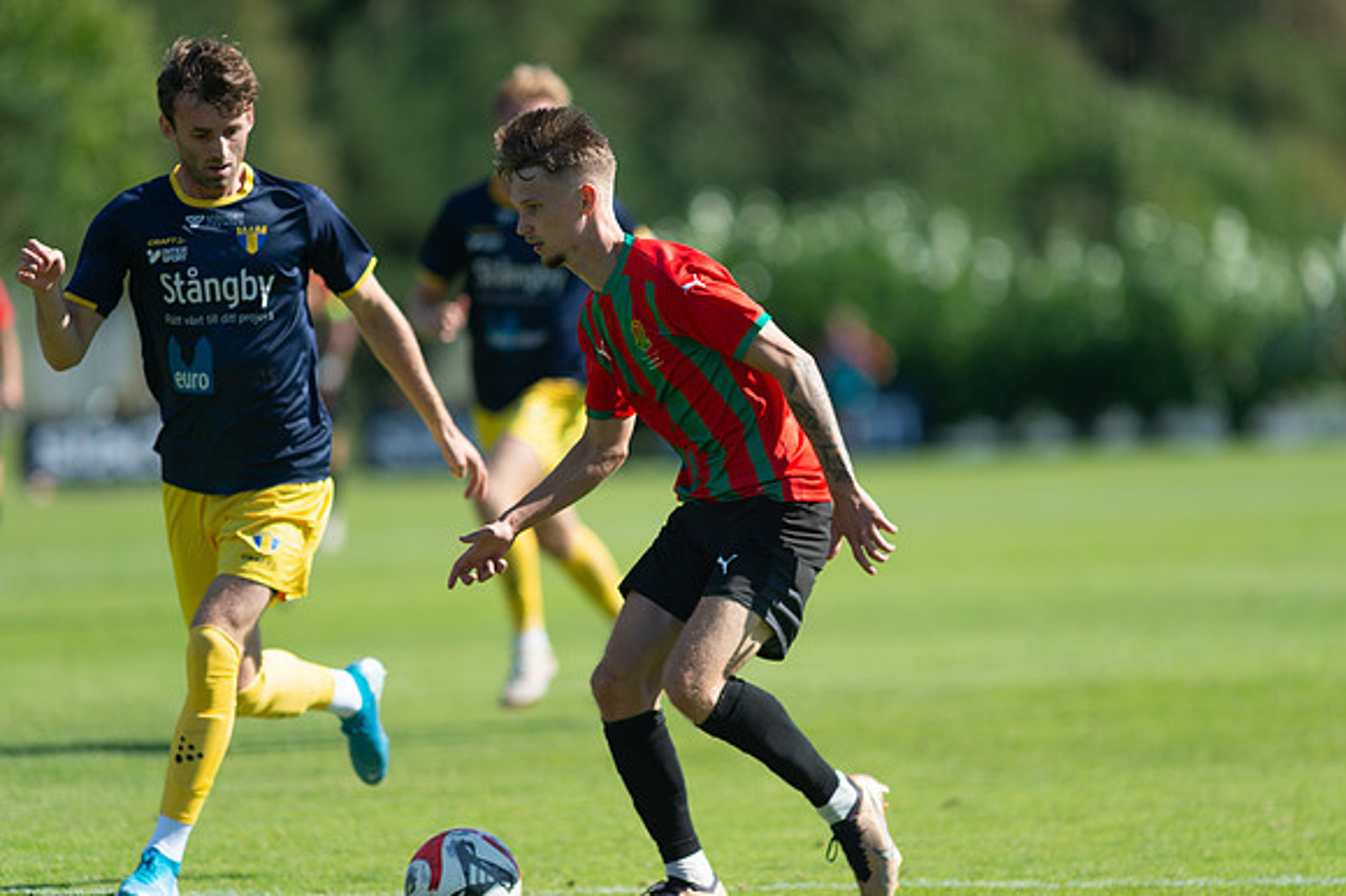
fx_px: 11210
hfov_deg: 6.9
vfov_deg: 4.6
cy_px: 448
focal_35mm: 300
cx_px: 673
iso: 140
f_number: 3.2
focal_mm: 300
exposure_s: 1/2000
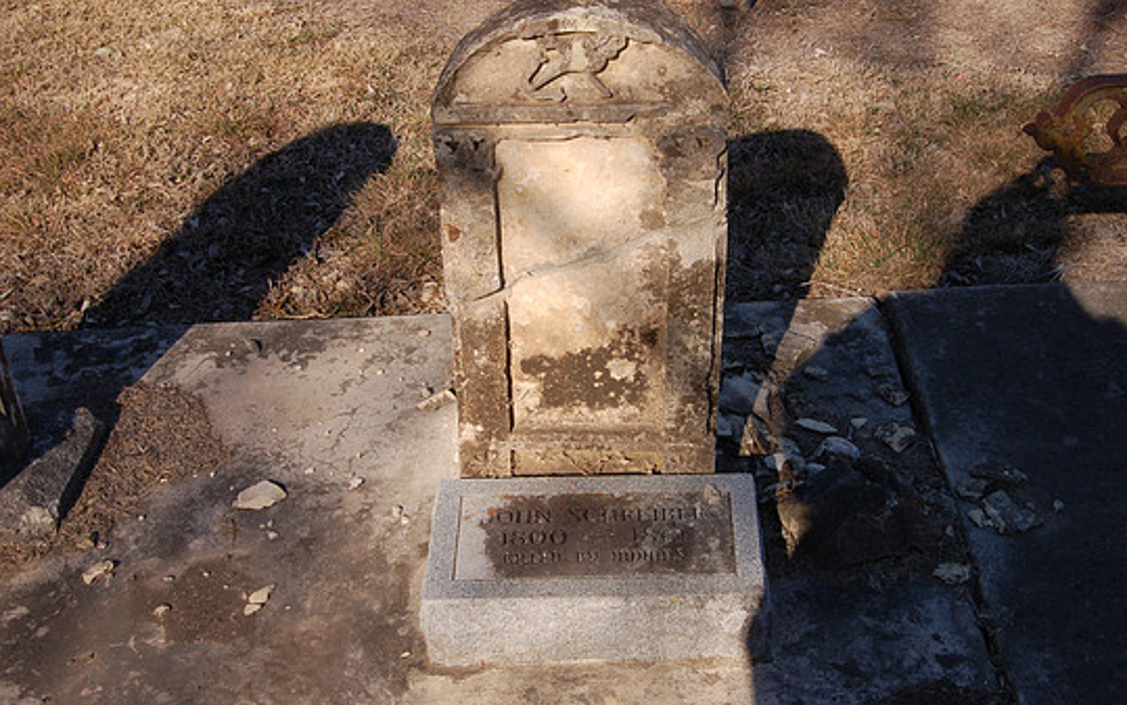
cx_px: 585
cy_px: 320
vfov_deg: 28.0
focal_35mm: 46
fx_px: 1413
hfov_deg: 43.5
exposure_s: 1/160
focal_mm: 28
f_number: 16
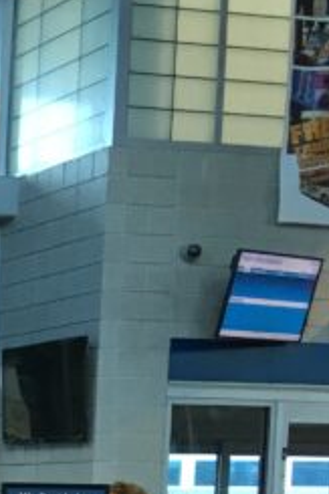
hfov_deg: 9.7
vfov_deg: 15.3
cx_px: -444
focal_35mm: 126
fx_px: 1730
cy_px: 686
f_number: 2.2
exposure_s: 1/30
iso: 32
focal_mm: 4.15
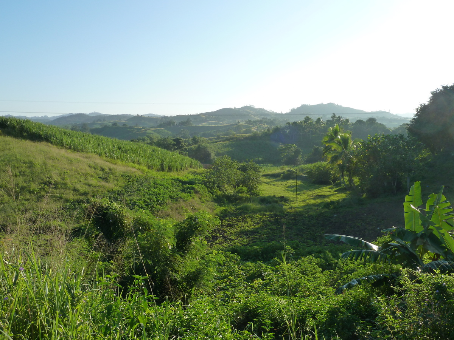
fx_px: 525
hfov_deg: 46.8
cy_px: 170
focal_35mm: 40
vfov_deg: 36.0
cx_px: 227
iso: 125
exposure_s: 1/400
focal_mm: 6.5
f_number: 4.5
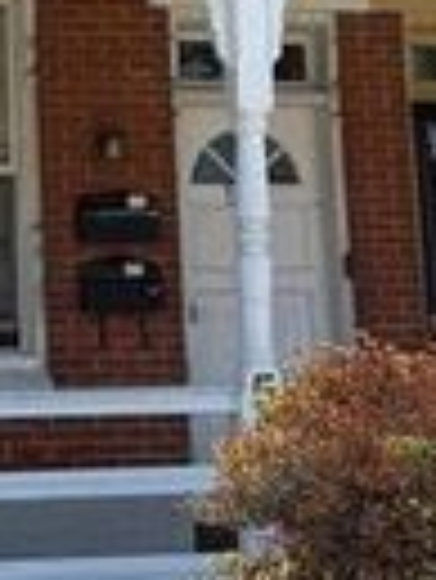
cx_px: 0
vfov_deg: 15.6
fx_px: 2079
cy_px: -2
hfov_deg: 11.8
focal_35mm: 124
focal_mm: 6.76
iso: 100
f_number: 1.78
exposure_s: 1/1812
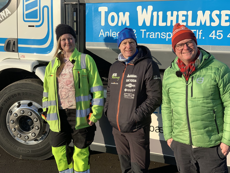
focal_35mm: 52
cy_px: 86
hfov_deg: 36.8
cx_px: 115
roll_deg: +1.1
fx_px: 346
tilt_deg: -5.5
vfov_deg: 28.0
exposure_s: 1/786
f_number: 2.4
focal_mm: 6
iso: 16
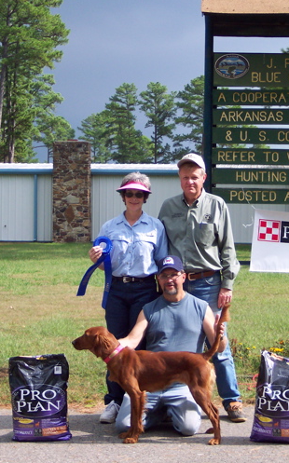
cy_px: 249
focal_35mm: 86
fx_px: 1085
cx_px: 195
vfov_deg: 24.1
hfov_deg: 15.1
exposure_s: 1/700
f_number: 3.4
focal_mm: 13.3
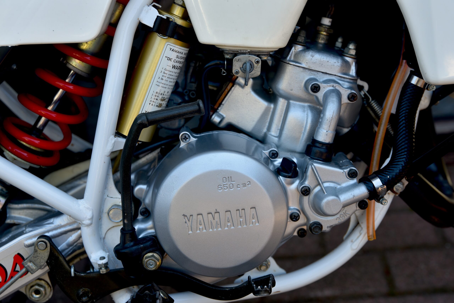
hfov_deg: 33.4
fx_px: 757
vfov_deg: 22.6
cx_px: 227
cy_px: 152
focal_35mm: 60
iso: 100
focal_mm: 60
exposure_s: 1/80
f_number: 4.5
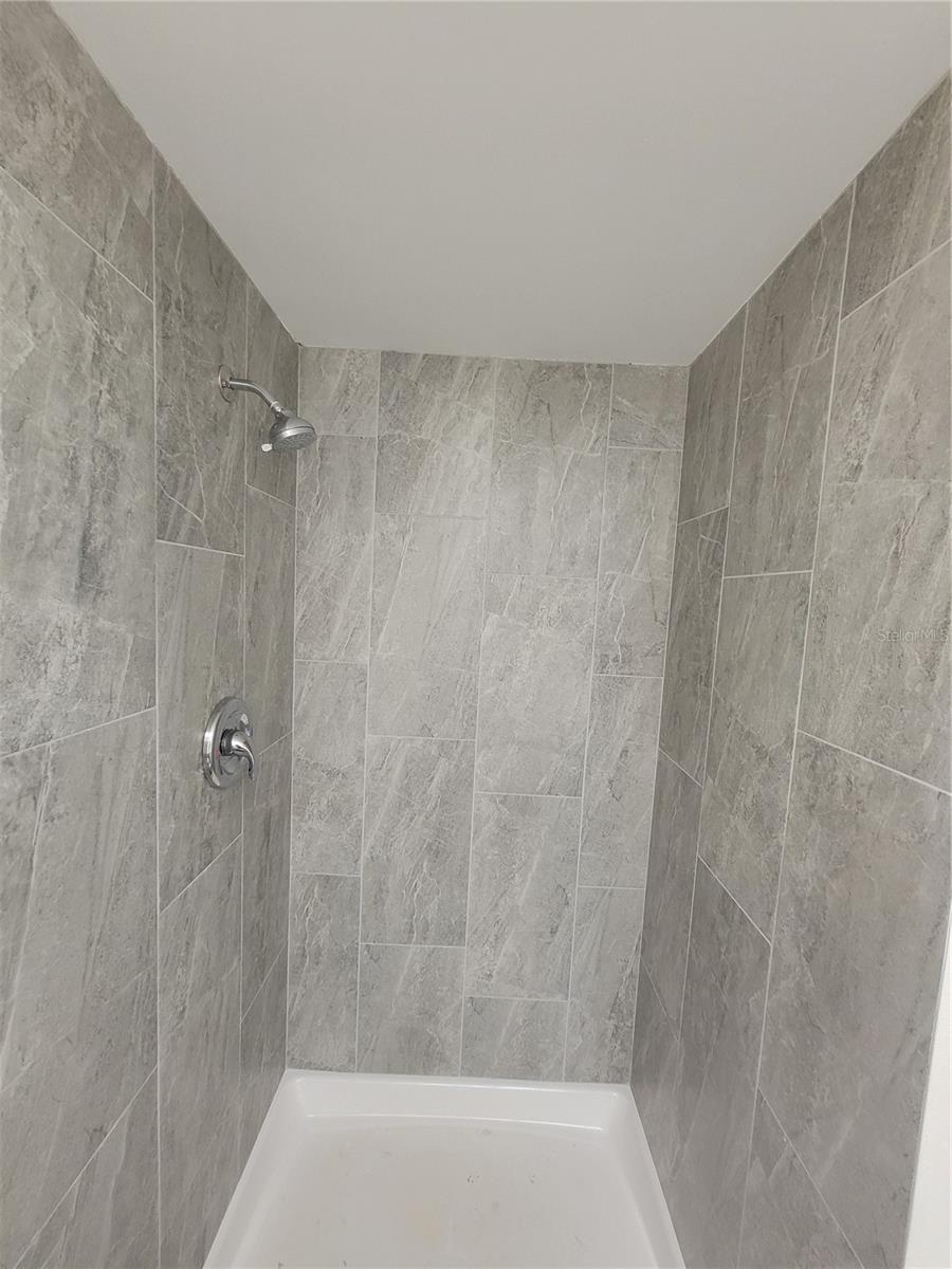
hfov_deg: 89.9
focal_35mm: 13
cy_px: 634
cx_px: 476
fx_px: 477
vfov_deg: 106.2
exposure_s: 1/40
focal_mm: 2.2
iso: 320
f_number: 2.2
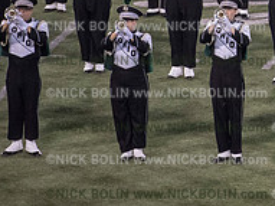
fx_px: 4637
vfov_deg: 2.5
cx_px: 382
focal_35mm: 584
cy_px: -40
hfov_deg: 3.4
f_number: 3.2
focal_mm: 200
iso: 5000
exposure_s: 1/1250
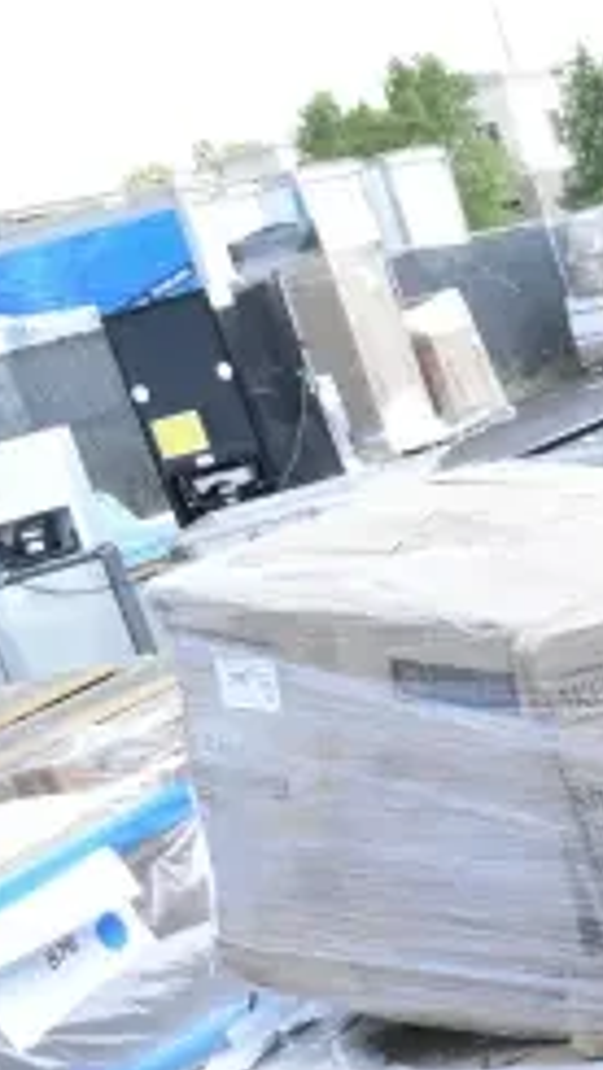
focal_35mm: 86
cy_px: 854
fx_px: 2442
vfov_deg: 24.3
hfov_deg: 12.1
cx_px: 1298
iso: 6400
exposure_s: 1/800
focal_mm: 22
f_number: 14
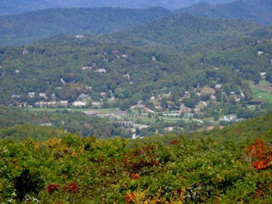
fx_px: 1100
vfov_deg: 10.6
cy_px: 102
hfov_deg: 14.1
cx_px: 136
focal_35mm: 140
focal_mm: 25
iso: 80
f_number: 5.9
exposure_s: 1/200
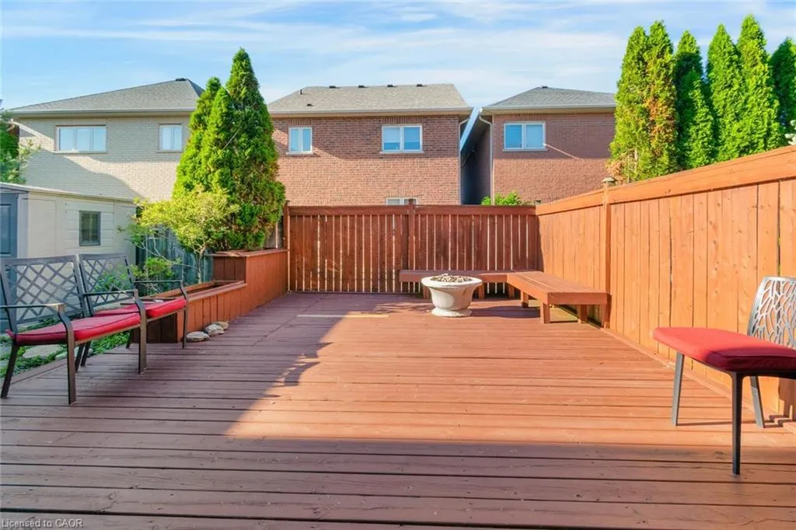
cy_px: 265
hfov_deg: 100.4
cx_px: 398
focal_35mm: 15
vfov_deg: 77.3
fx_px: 332
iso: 250
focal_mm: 10
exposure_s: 1/125
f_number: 9
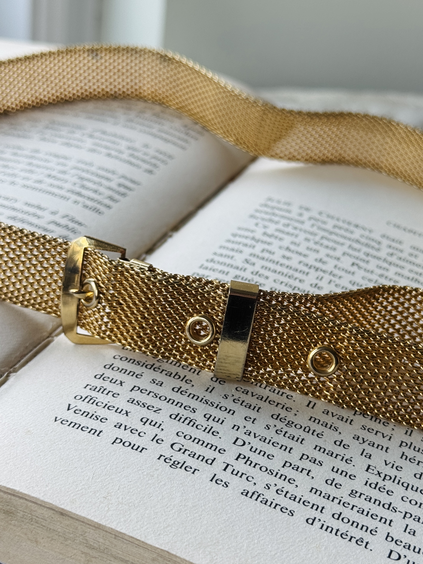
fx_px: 782
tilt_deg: -25.8
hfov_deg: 30.3
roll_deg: -8.0
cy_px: 282
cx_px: 212
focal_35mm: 48
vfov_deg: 39.7
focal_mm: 6.76
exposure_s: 1/127
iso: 50
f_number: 1.78
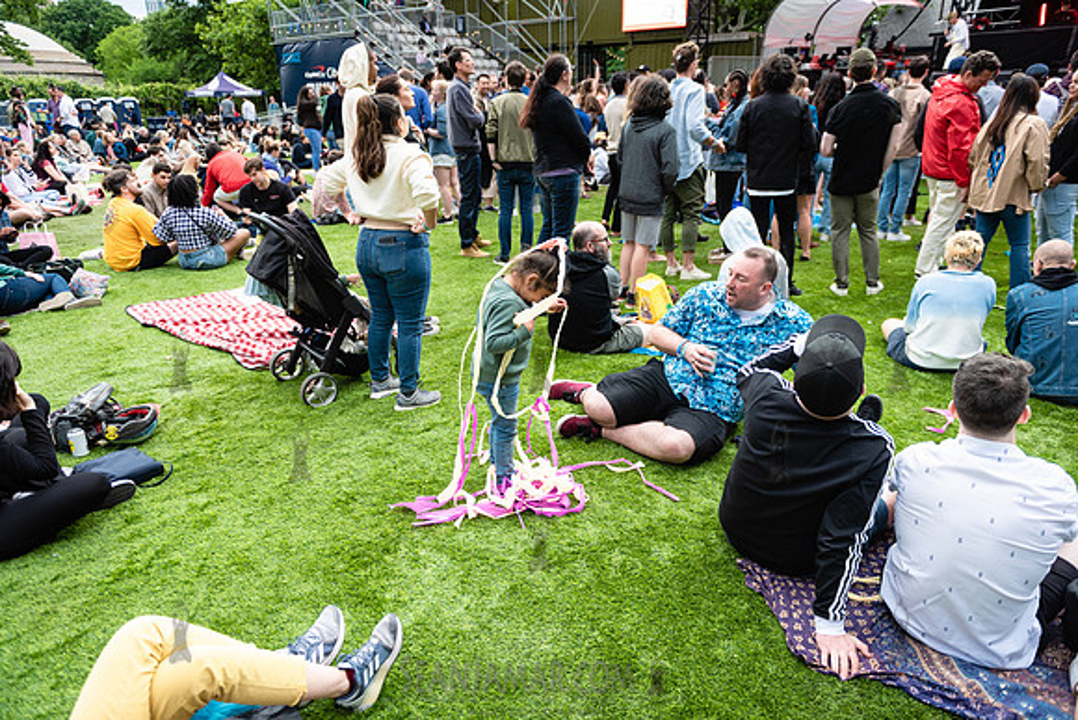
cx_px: 539
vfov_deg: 53.2
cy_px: 360
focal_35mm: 24
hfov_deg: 73.7
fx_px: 719
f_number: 2.8
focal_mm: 24
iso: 500
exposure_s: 1/500
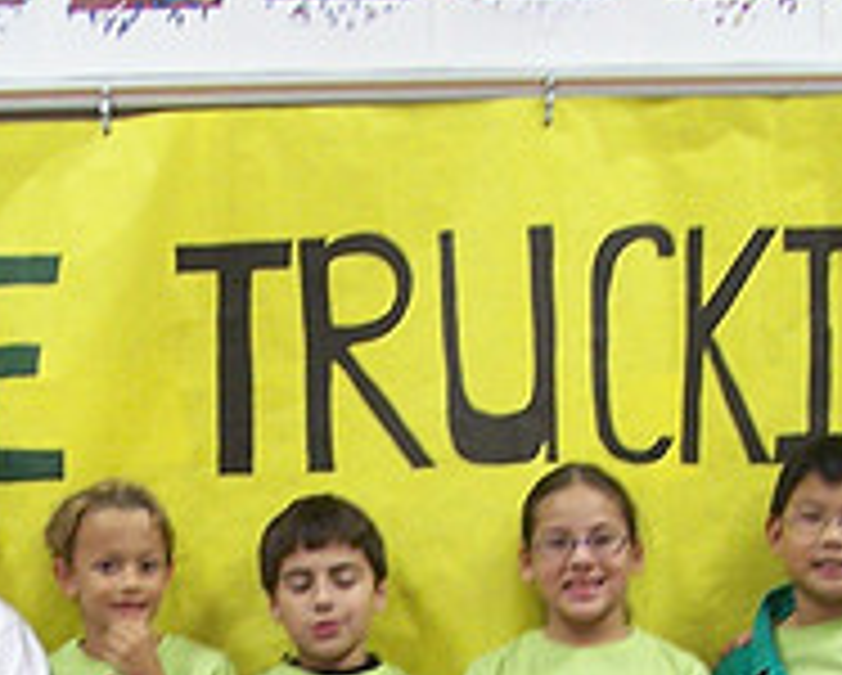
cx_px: 239
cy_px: 956
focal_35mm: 121
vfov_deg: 12.3
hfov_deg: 15.8
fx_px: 3018
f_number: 2.8
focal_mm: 6.7
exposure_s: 1/8
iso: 140
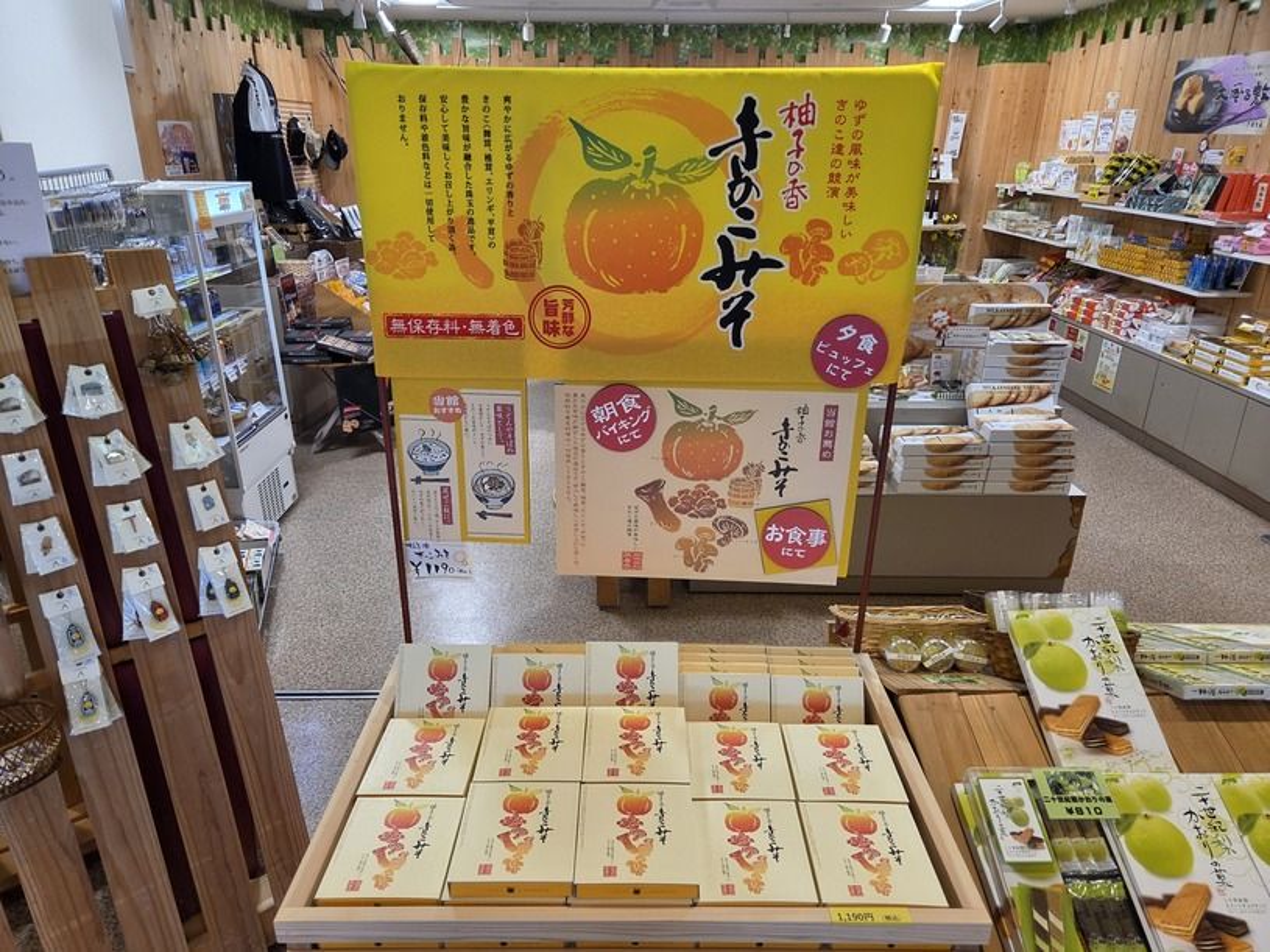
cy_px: 476
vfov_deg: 58.9
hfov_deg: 73.9
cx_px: 635
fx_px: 844
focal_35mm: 23
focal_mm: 5.4
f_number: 1.8
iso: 125
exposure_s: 1/120
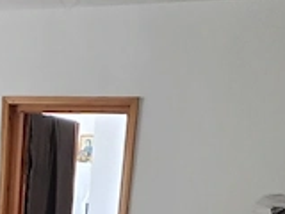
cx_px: 16
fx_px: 667
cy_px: 330
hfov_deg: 23.3
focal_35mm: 81
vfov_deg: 16.4
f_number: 1.9
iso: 250
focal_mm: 2.2
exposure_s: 1/100
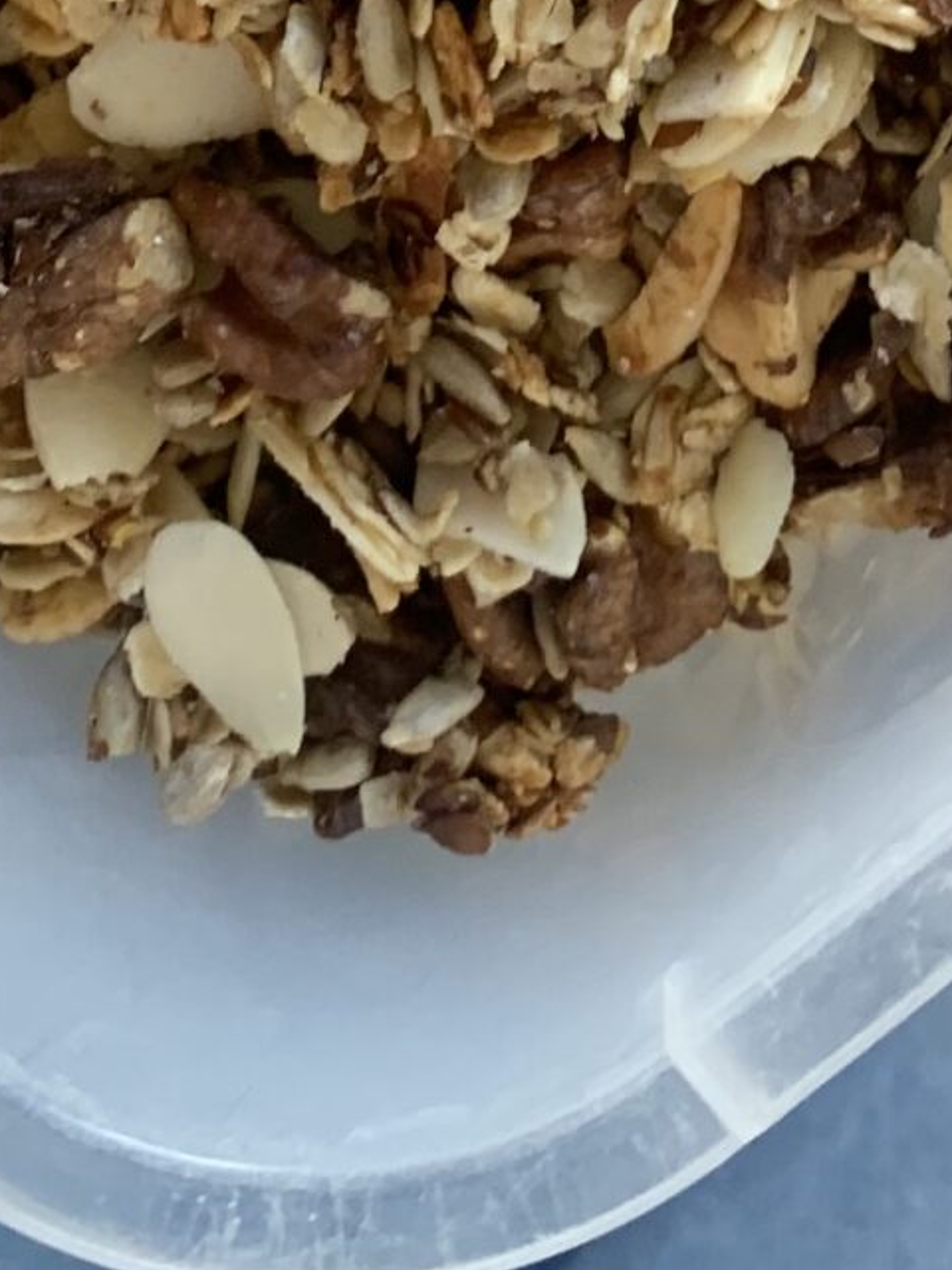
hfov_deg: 14.0
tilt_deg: -81.3
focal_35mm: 104
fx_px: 3814
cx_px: 926
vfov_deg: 16.9
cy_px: -697
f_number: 1.8
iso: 100
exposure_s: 1/84
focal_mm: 4.25
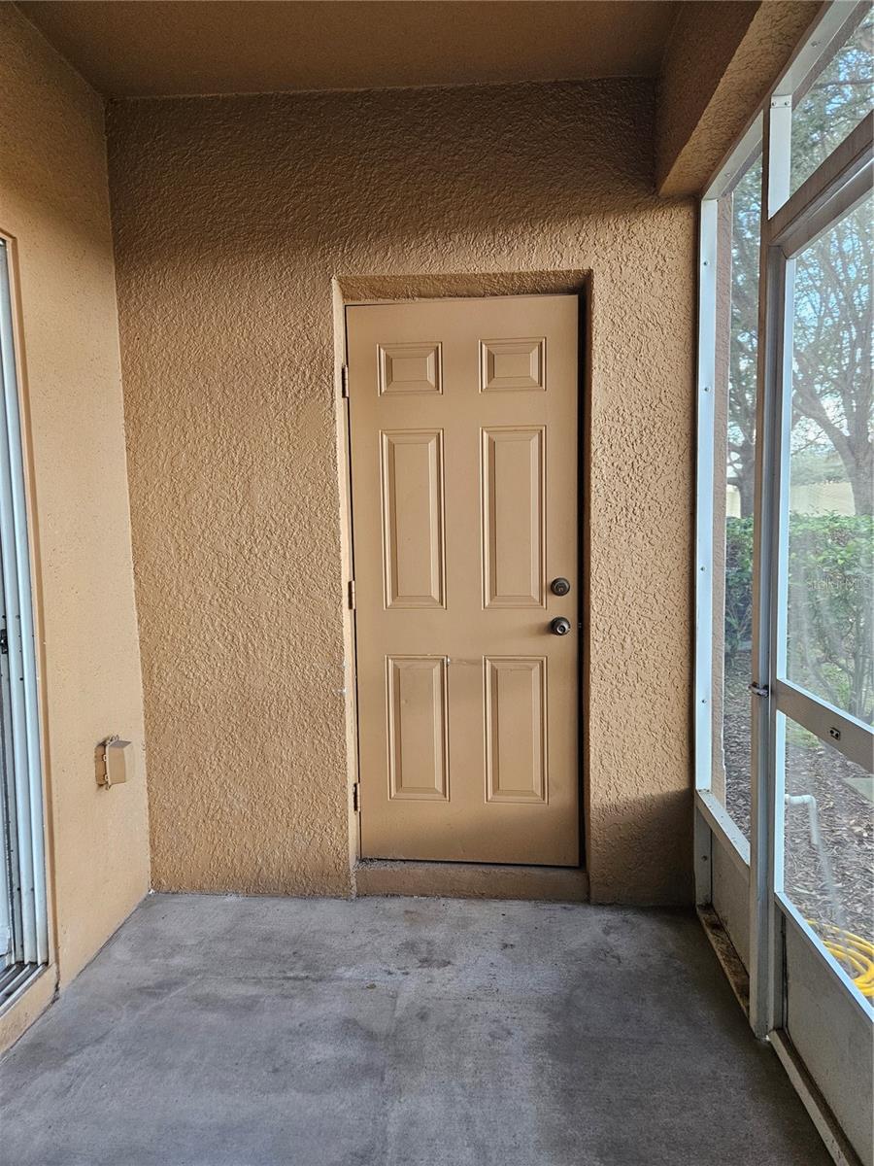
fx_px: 774
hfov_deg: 58.9
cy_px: 583
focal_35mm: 23
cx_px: 437
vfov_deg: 73.9
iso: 320
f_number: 1.8
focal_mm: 5.4
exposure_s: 1/170
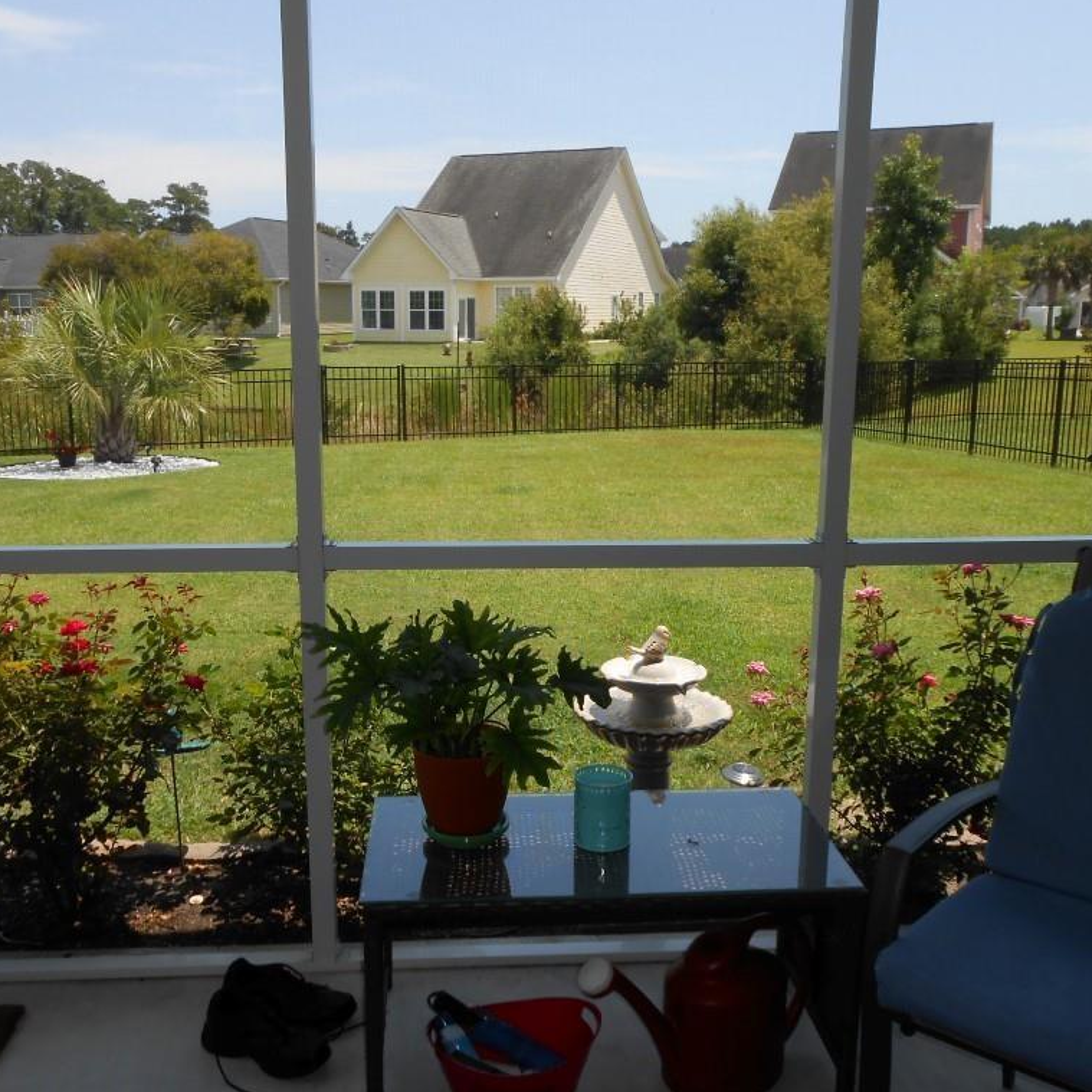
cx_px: 521
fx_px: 1106
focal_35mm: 31
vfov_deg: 52.5
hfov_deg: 52.5
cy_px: 544
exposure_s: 1/400
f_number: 3.5
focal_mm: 4.6
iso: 80
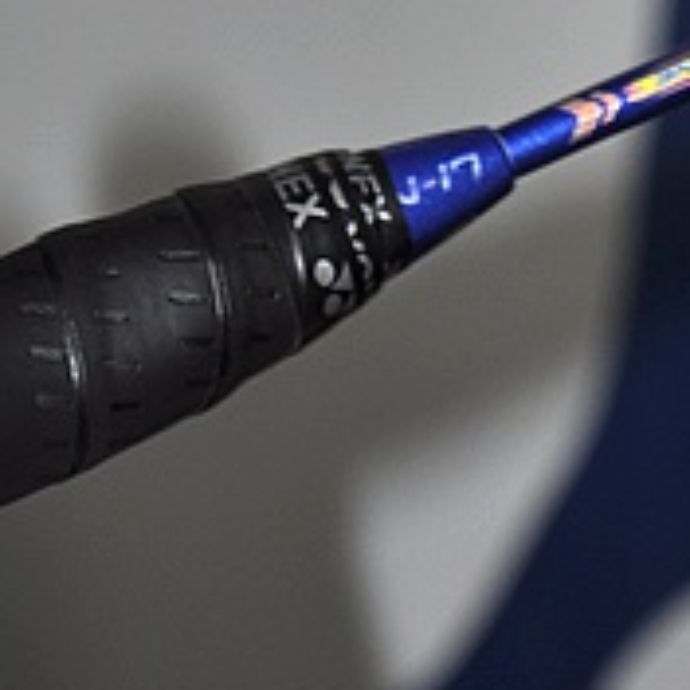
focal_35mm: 404
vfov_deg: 4.3
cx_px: 876
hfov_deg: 4.3
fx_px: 9111
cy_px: -635
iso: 200
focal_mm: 70
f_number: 5.3
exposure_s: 1/200
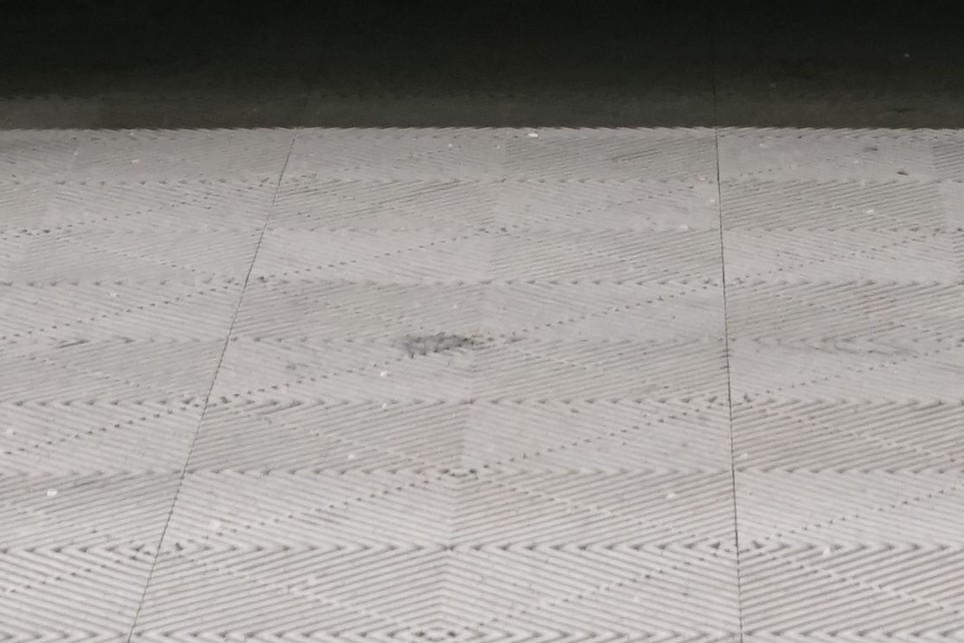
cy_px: -741
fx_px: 5168
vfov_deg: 6.8
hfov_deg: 10.6
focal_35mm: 193
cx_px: 807
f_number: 5
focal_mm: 36
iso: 1600
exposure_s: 1/50
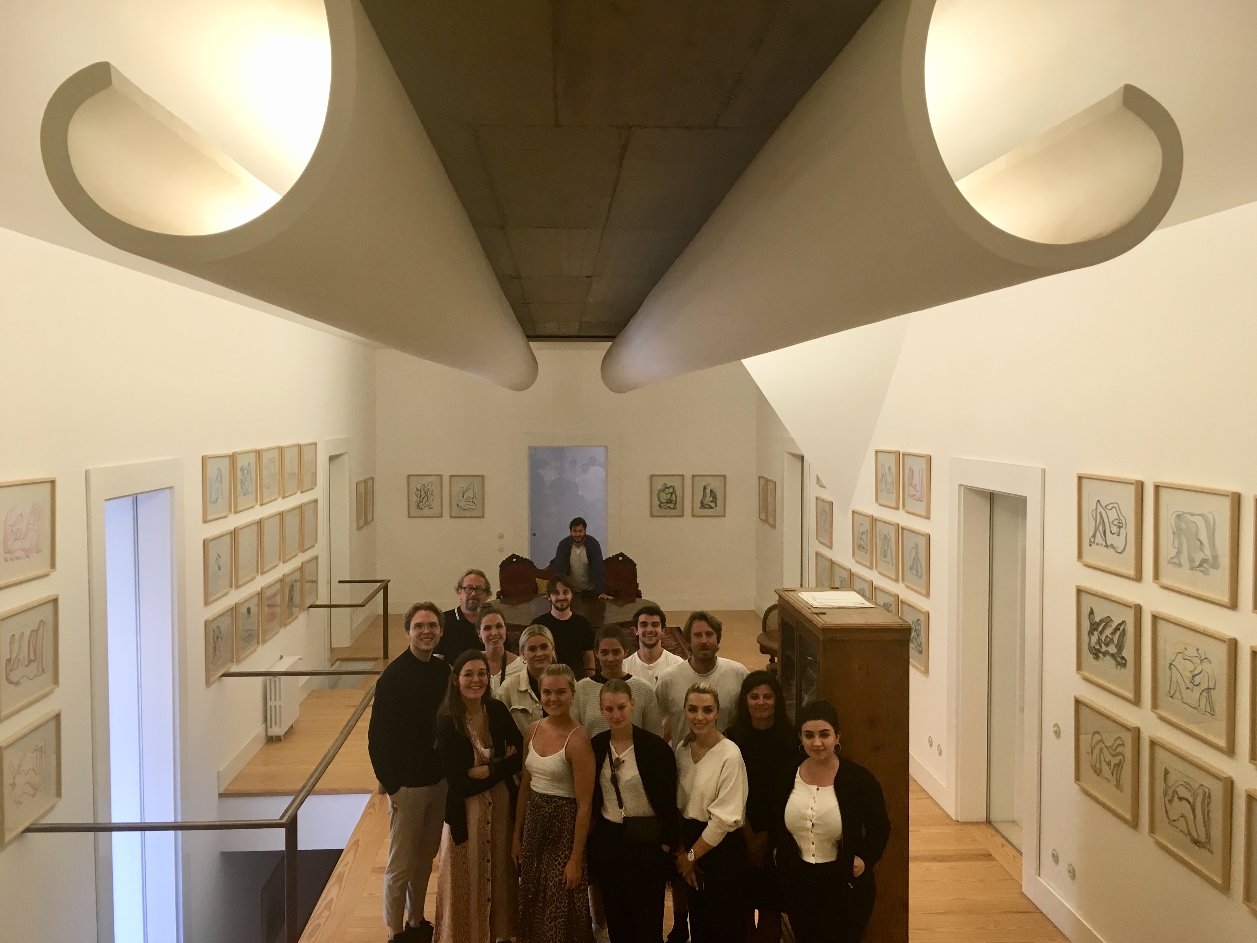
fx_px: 1053
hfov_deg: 61.7
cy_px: 472
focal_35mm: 29
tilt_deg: -3.3
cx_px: 628
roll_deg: +1.4
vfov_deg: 48.2
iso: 40
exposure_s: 1/33
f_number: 2.2
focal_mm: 4.15
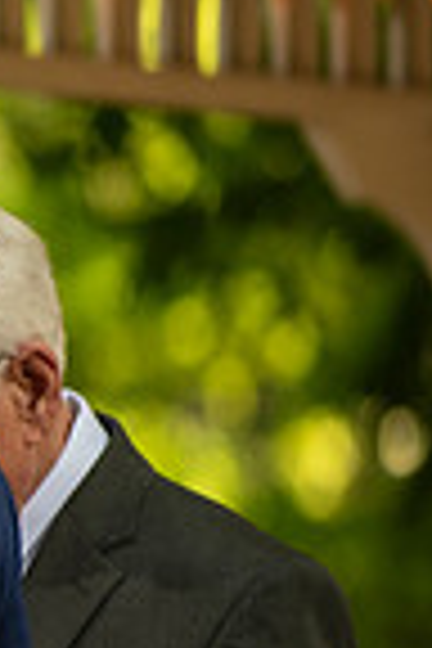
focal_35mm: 808
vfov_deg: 2.6
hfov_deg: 1.7
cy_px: 430
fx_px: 14543
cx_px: -814
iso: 160
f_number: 2.8
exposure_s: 1/160
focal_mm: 200
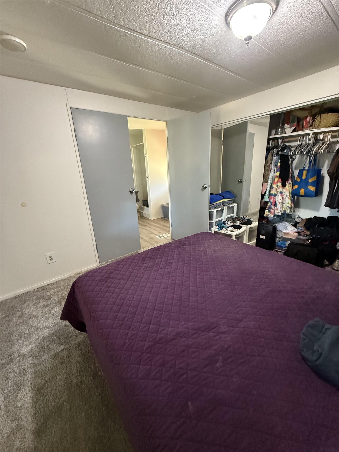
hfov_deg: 85.7
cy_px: 226
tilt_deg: -17.6
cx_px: 170
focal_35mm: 14
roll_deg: +3.1
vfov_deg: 102.1
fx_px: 183
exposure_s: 1/60
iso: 800
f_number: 2.2
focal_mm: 2.22
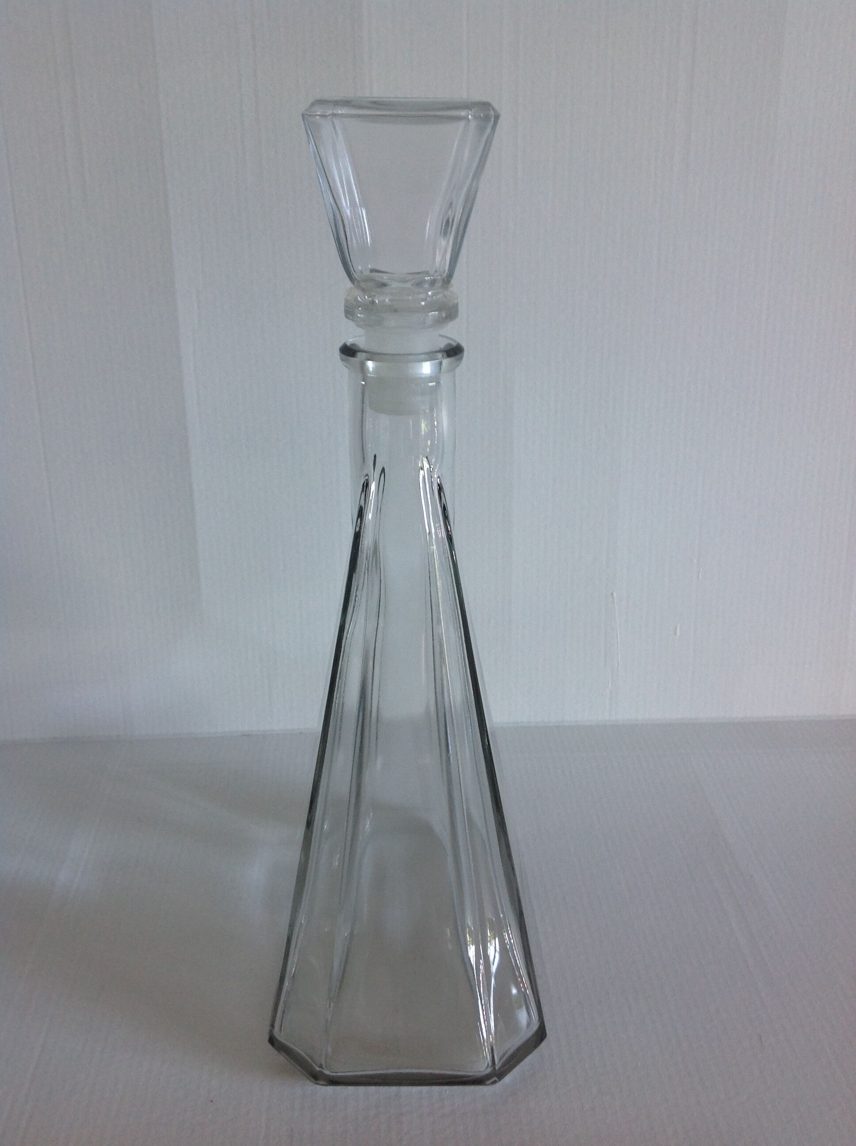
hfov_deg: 40.6
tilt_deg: -24.5
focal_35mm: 35
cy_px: 573
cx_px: 428
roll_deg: +1.1
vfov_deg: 52.7
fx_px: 1157
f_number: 2.4
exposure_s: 1/20
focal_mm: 4.28
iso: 50
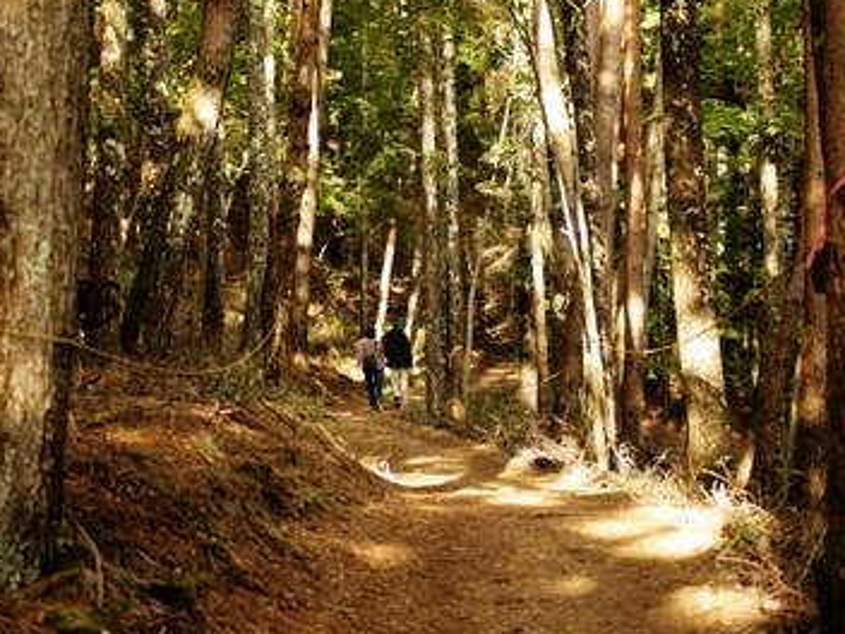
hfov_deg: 32.7
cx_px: 386
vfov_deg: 24.8
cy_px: 312
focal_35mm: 59
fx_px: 1440
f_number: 1.4
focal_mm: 30
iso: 200
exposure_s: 1/320
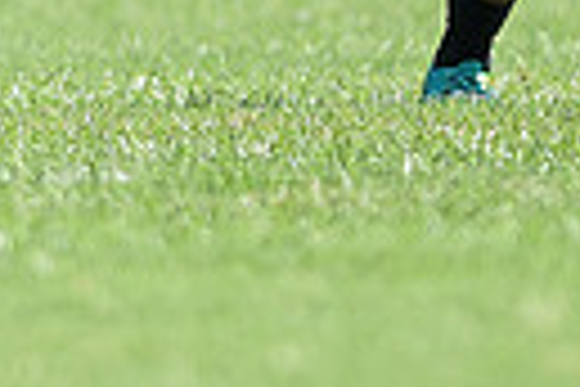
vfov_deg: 1.0
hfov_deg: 1.5
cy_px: -434
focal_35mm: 1347
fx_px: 21700
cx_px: -247
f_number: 2.8
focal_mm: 300
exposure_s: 1/2000
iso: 200
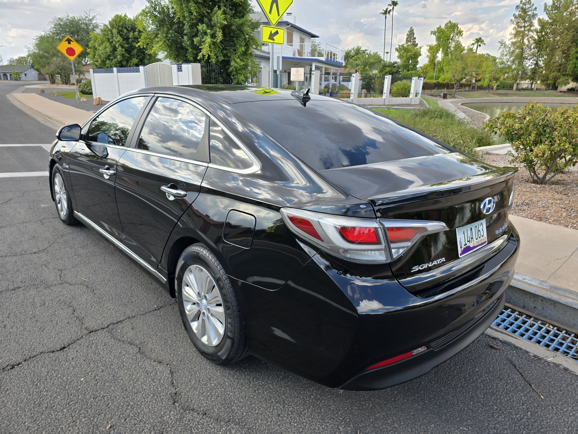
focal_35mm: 23
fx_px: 384
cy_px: 217
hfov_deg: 73.9
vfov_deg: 58.9
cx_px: 289
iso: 12
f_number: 1.7
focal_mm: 6.3
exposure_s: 1/216
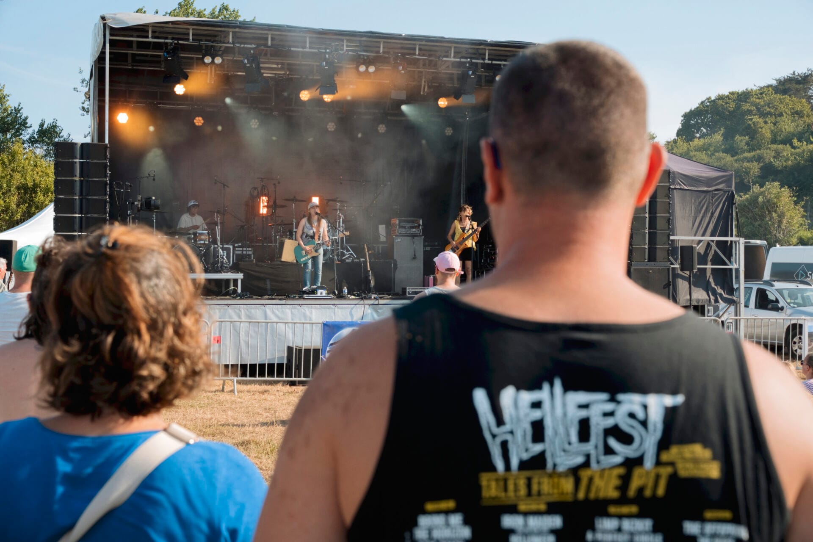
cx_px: 406
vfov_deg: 27.7
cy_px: 271
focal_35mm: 49
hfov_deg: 40.6
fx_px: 1100
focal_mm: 48.7
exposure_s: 1/250
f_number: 7.1
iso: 160
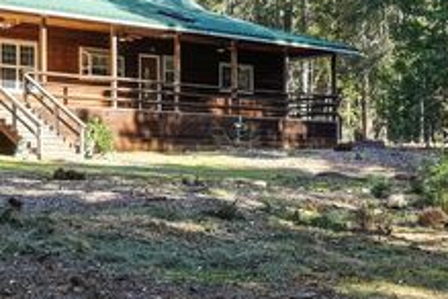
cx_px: 53
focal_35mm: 42
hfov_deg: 42.8
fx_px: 524
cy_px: -17
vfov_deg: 29.2
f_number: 8
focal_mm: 18.5
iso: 500
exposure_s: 1/250
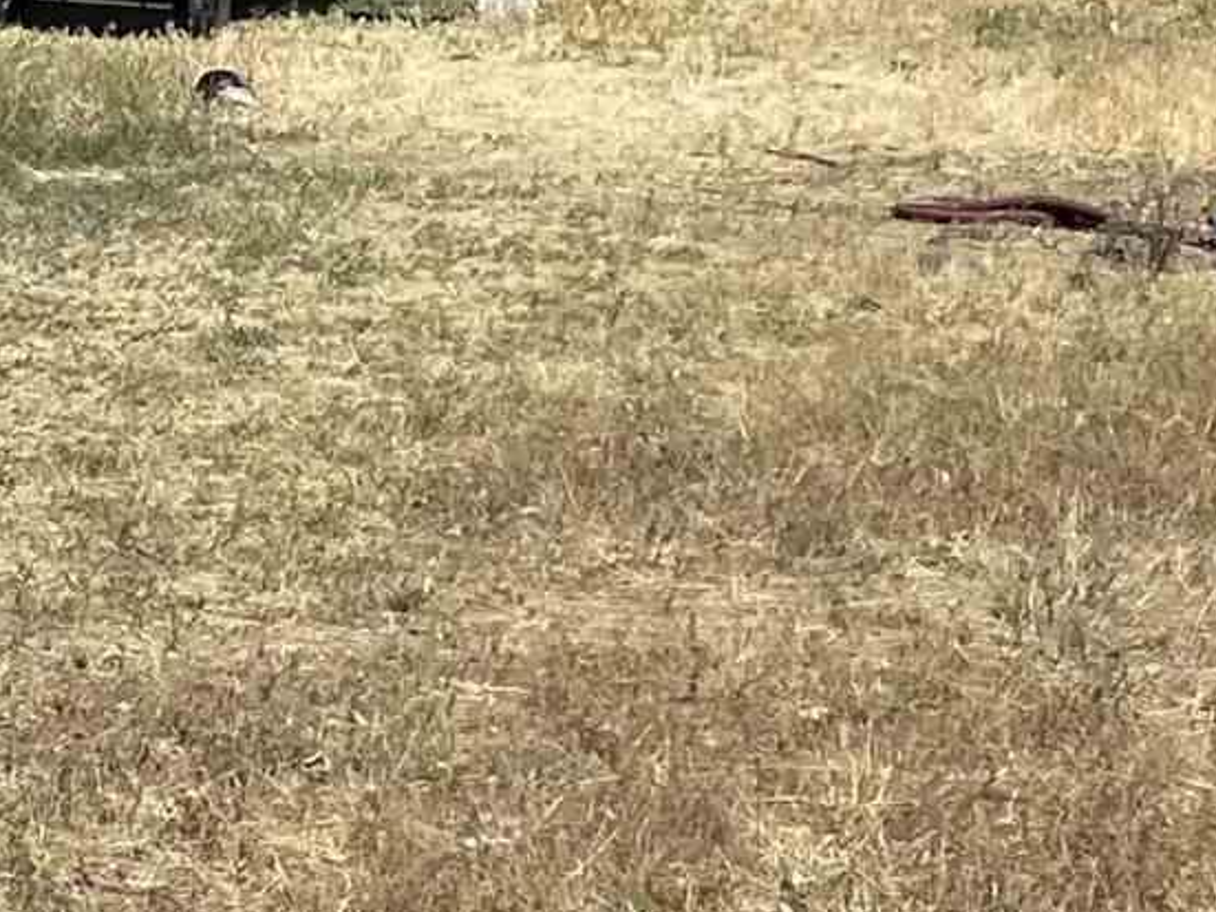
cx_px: -2050
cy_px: -380
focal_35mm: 145
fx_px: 5092
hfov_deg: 10.7
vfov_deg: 10.0
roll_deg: +0.5
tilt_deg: -0.1
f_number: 1.6
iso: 32
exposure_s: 1/5291
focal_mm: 4.2
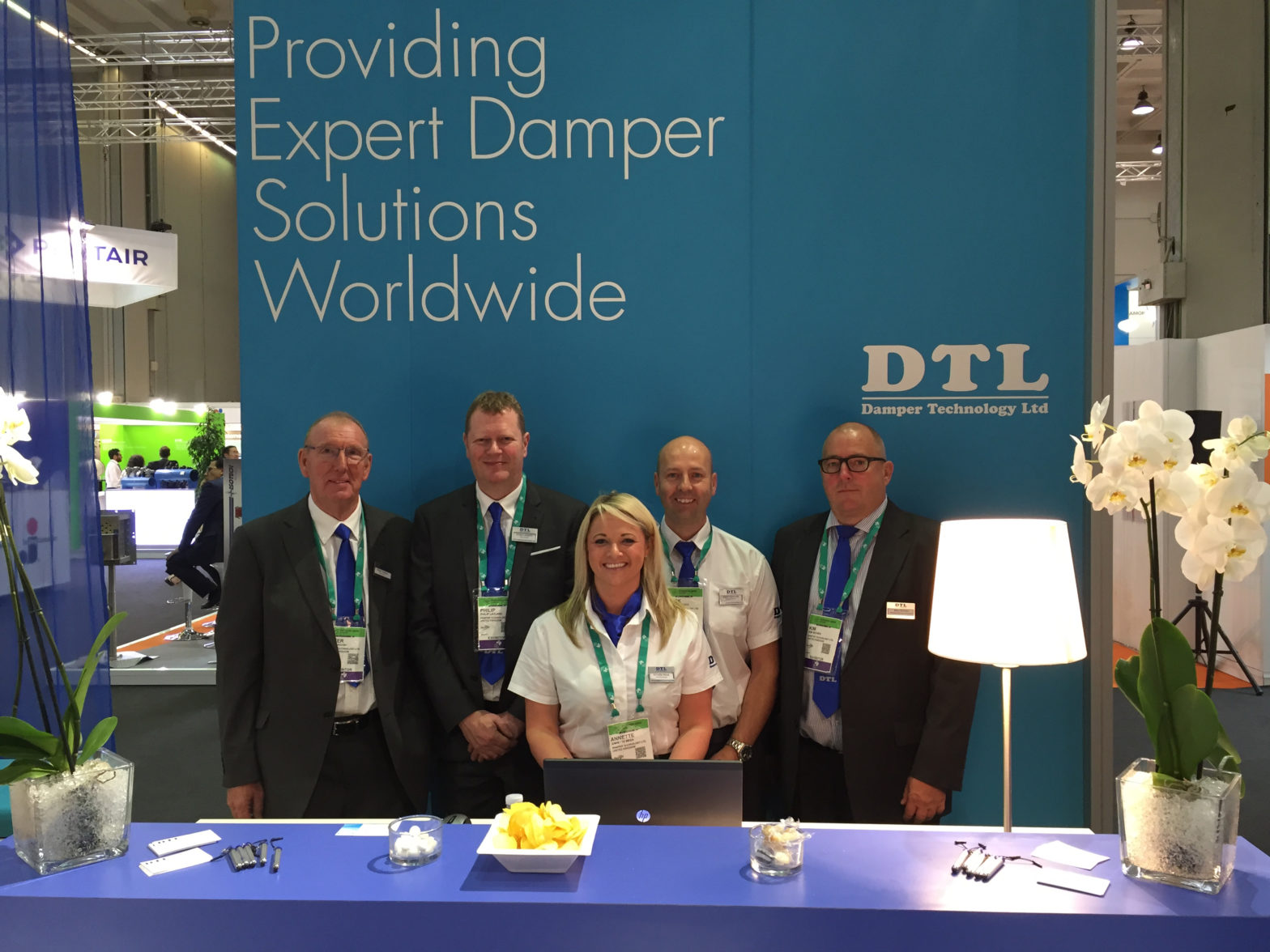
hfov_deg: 61.7
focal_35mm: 29
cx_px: 635
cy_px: 476
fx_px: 1064
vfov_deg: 48.2
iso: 100
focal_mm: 4.15
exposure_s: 1/33
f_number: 2.2
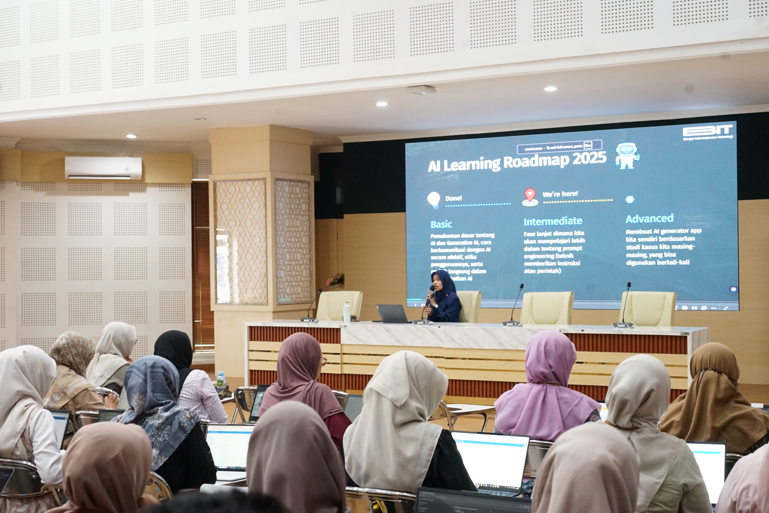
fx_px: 1175
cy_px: 256
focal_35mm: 55
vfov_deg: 24.6
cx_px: 384
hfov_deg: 36.2
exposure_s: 1/30
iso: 4000
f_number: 7.1
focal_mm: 55
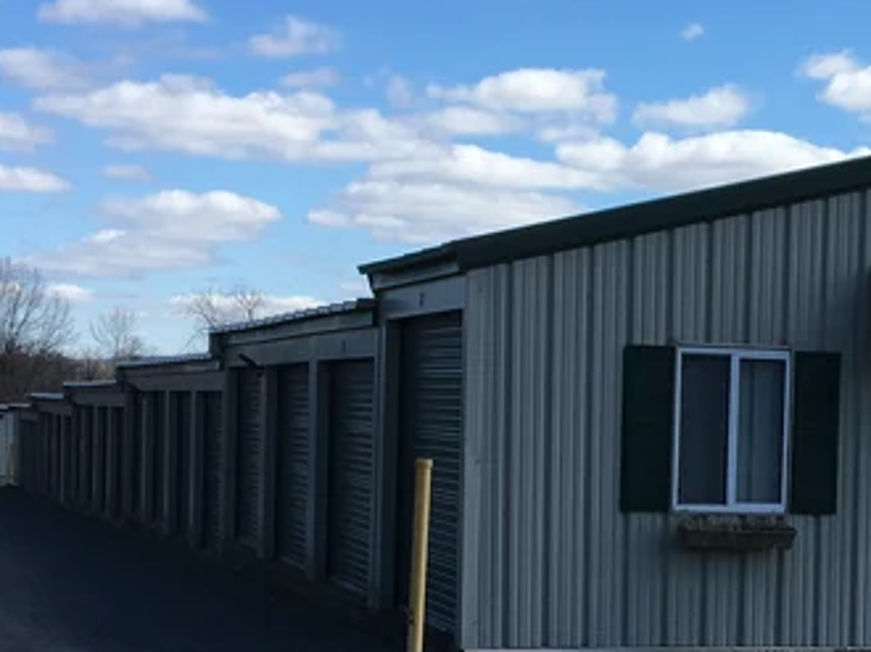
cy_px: 507
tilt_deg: -1.7
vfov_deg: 16.7
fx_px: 2213
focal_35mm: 88
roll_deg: -1.7
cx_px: 636
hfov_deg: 22.1
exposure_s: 1/1304
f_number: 2.2
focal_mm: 4.15
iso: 25
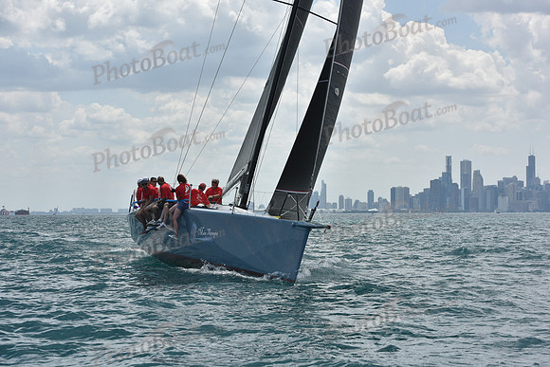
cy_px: 184
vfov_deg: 18.2
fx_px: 1146
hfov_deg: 27.0
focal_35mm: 75
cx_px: 275
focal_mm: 75
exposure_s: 1/1250
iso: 250
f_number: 8
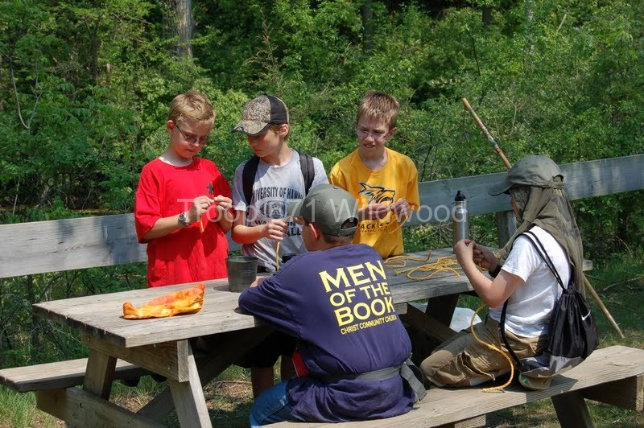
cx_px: 322
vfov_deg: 19.7
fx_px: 1233
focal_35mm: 69
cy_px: 214
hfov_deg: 29.3
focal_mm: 46
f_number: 9
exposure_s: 1/320
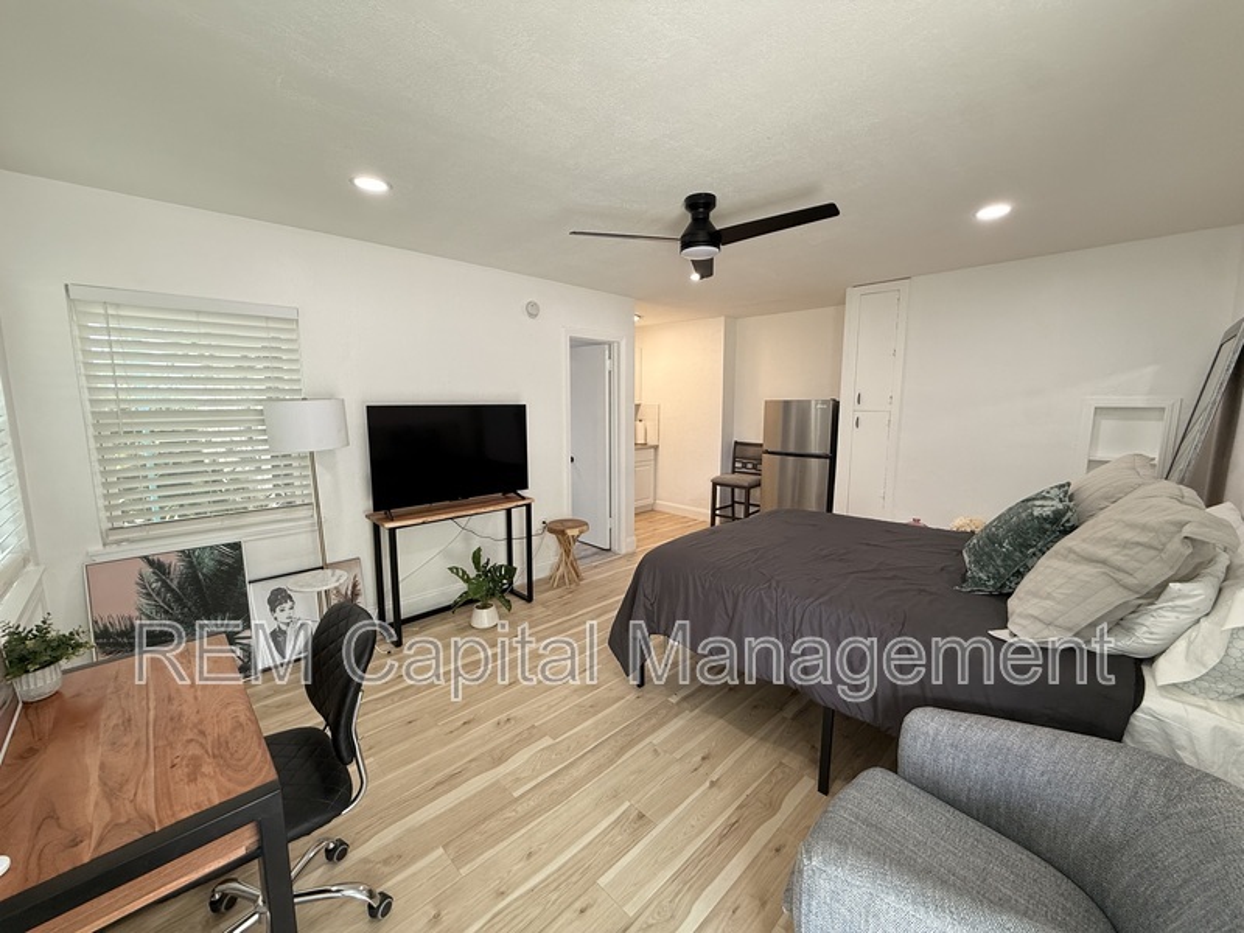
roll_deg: -0.3
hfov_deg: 102.1
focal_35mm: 14
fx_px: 503
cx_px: 622
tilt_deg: -7.2
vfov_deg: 85.7
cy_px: 466
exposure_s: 1/120
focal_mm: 2.22
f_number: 2.2
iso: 125
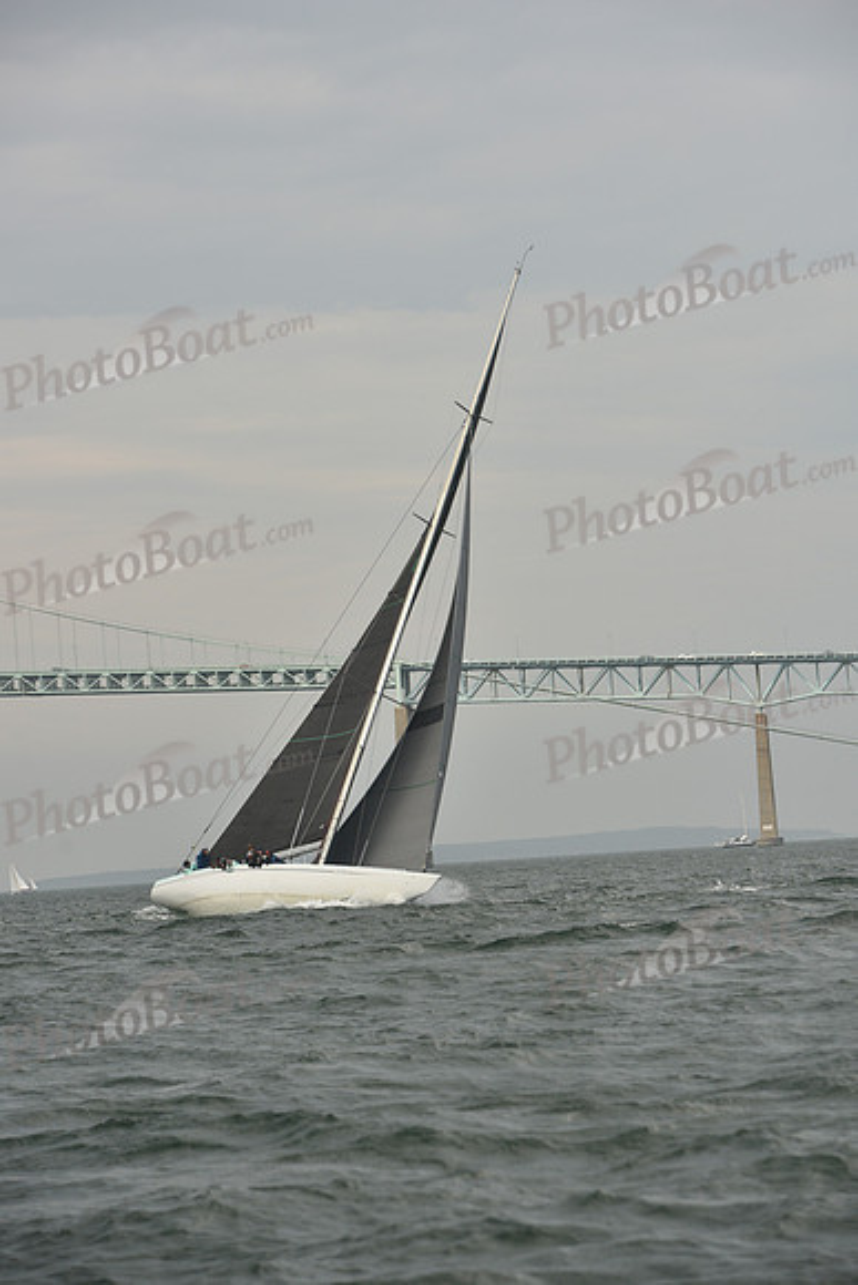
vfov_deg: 18.3
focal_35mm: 112
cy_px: 642
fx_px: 4001
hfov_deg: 12.2
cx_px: 429
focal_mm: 112
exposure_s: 1/500
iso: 250
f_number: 5.6
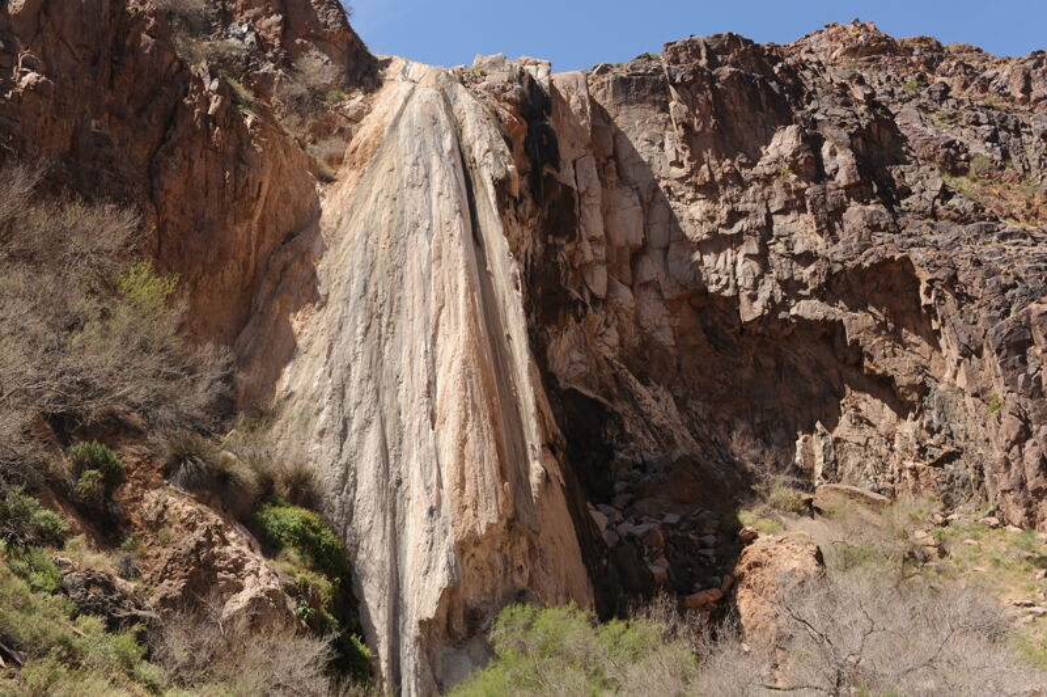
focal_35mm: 35
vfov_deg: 37.8
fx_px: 1017
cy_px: 348
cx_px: 524
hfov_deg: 54.5
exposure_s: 1/250
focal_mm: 35
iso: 200
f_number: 10
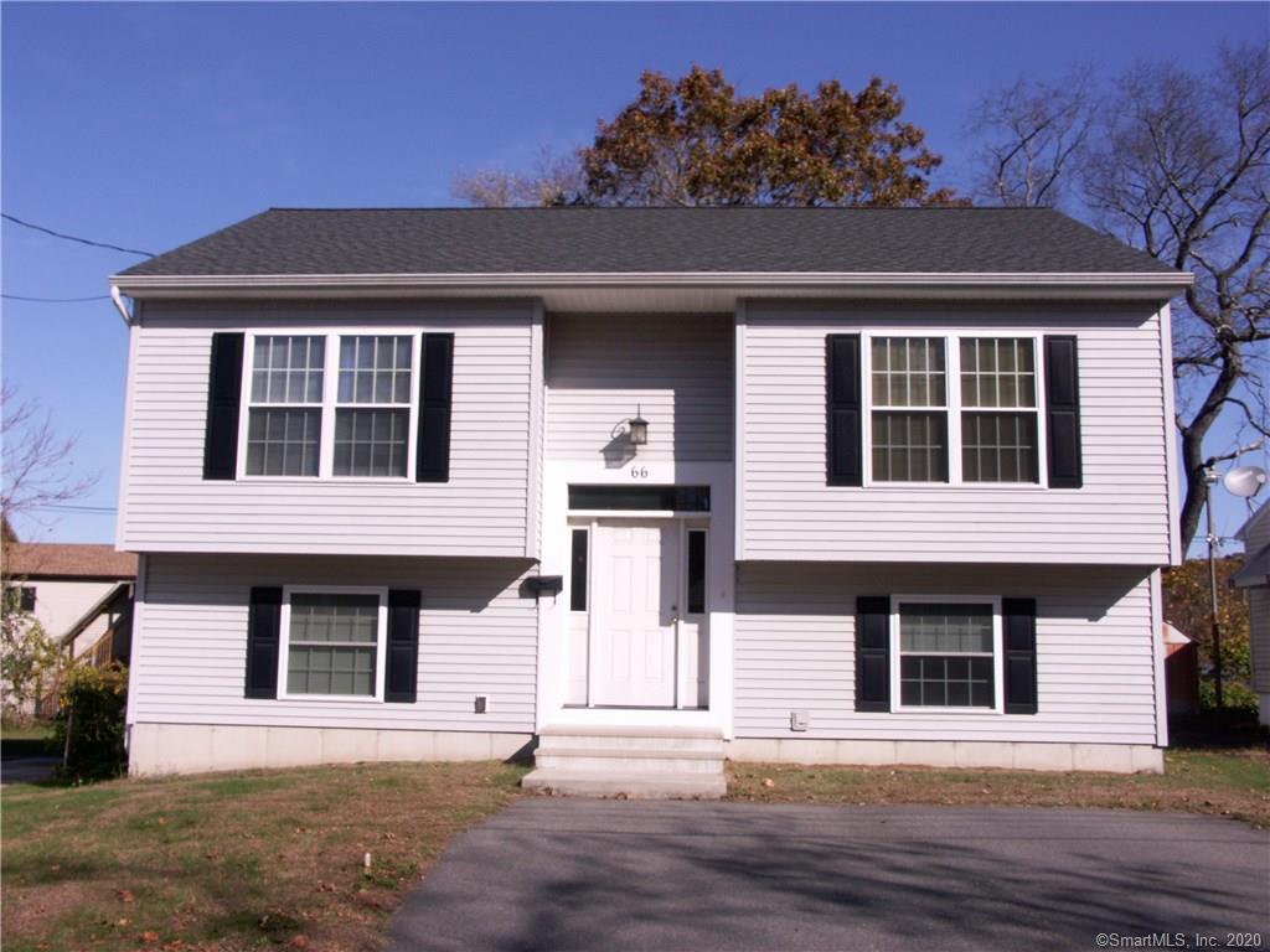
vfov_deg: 39.7
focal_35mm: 36
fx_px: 1321
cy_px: 476
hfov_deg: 51.4
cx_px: 635
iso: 64
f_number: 8
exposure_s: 1/400
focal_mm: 9.26
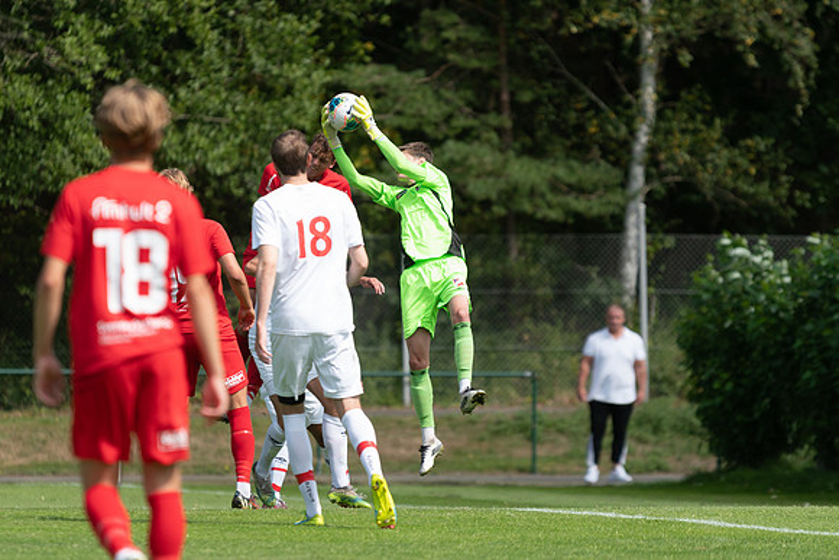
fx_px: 6993
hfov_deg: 6.9
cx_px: 420
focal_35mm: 300
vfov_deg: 4.6
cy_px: 280
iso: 160
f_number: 3.2
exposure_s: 1/1600
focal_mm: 200
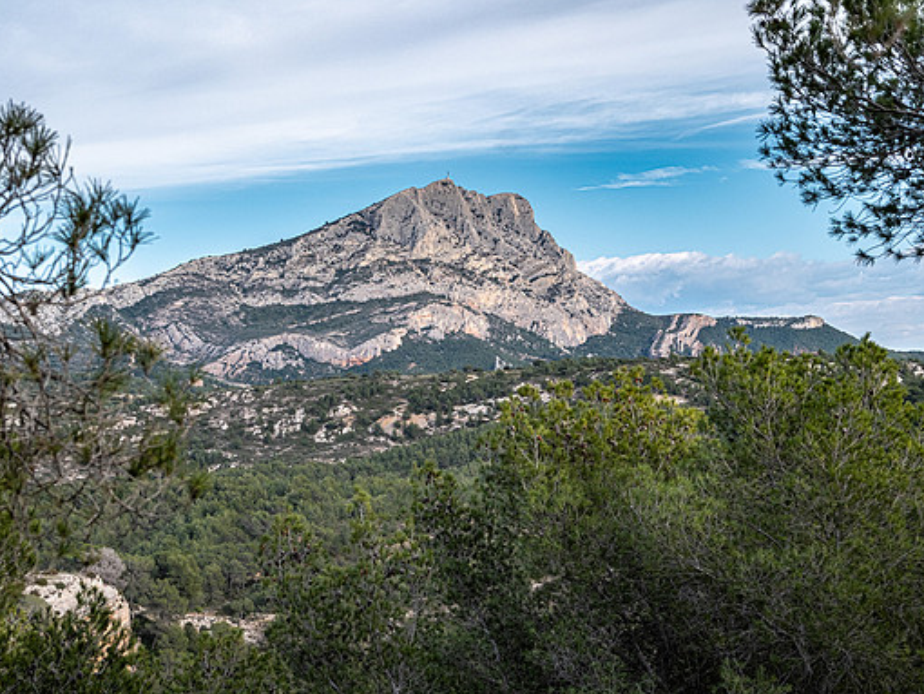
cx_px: 417
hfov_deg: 23.8
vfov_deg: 18.0
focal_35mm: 82
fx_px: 2190
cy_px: 349
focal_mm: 50
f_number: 7.1
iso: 160
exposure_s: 1/120
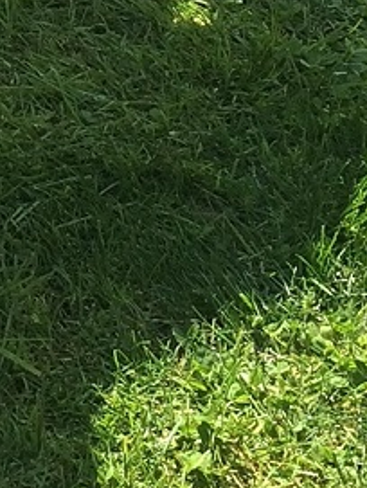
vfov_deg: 11.0
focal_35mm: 171
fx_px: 2412
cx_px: -475
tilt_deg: -31.2
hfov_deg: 8.1
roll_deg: +0.6
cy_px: -313
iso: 32
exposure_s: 1/760
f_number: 2.2
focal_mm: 4.15
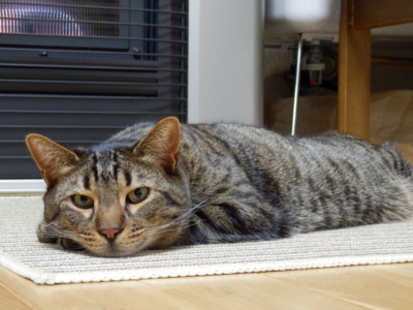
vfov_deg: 18.4
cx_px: 206
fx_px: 954
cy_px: 155
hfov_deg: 24.4
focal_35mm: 80
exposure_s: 1/13
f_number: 4.6
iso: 1000
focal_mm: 14.4
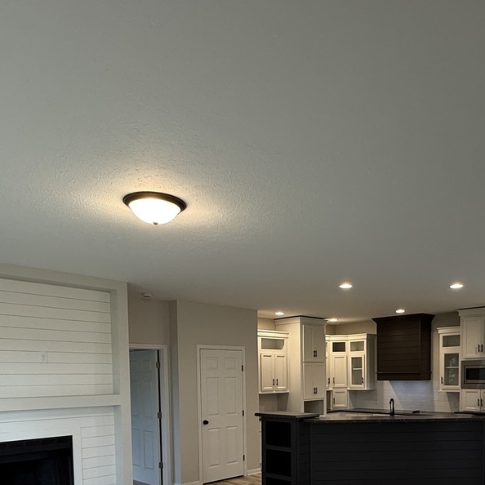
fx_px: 476
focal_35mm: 30
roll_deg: +0.6
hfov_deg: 53.4
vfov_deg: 50.1
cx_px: 305
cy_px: 403
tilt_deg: -3.1
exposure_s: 1/120
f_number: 2.2
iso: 125
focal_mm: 2.22
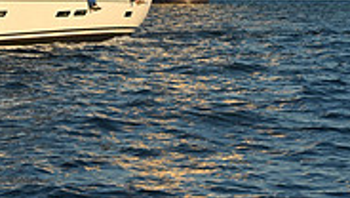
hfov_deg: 9.3
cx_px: 9
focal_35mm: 231
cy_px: -333
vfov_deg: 5.1
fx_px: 2146
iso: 800
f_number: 11
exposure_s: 1/1000
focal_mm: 70
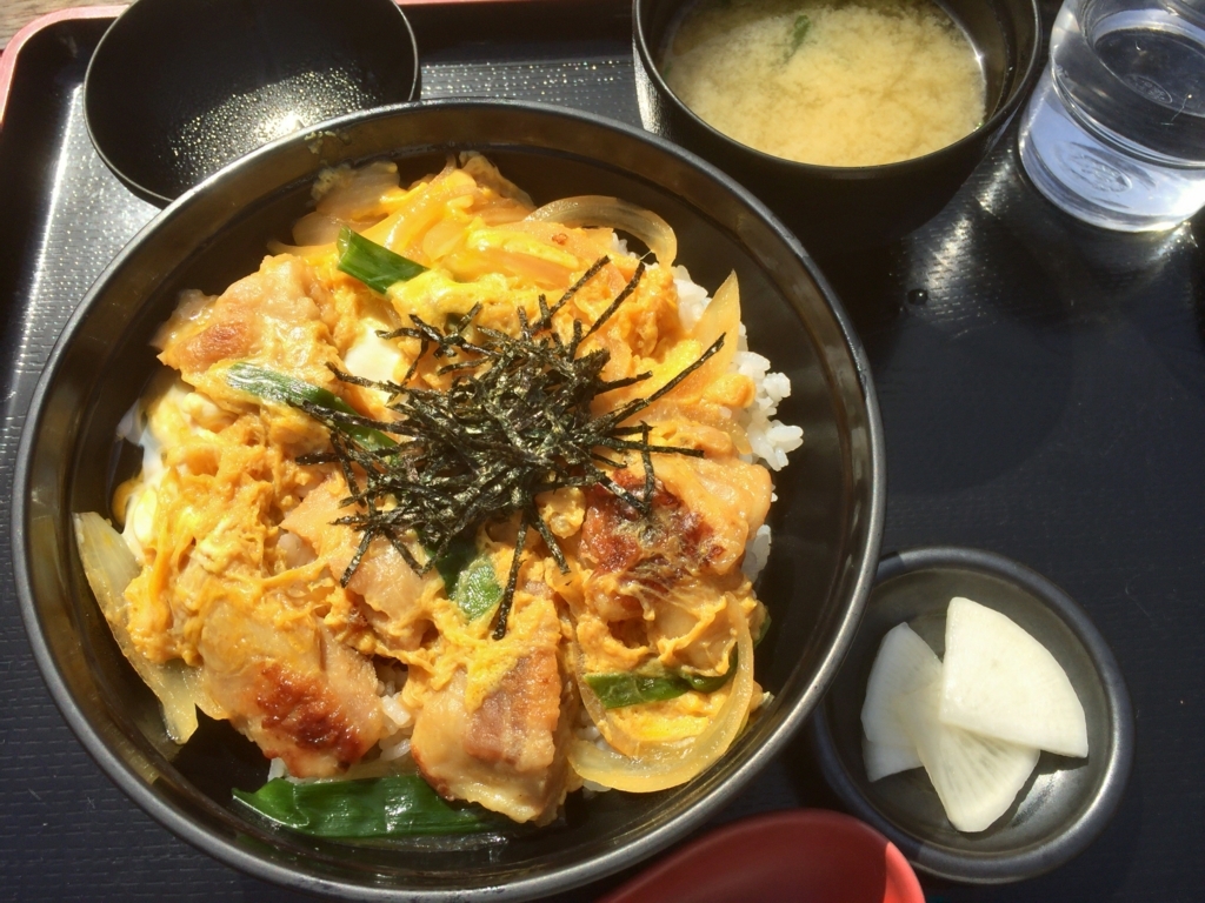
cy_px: 452
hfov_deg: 61.7
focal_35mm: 29
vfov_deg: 48.2
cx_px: 602
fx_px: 1010
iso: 32
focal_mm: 4.15
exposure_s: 1/1368
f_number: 2.2
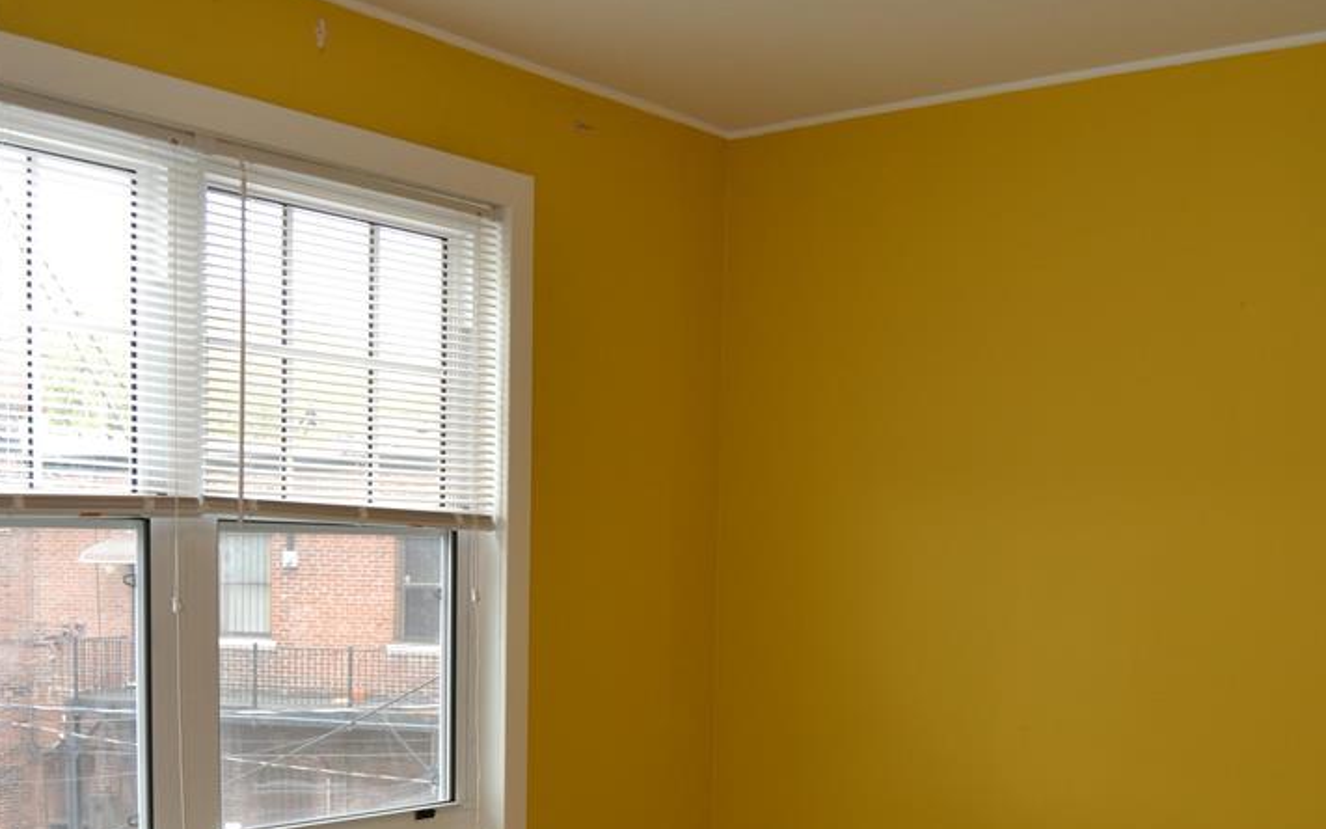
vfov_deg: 29.6
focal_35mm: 42
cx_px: 663
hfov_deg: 47.2
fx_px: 1518
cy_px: 702
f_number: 4
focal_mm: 18
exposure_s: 1/125
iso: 360
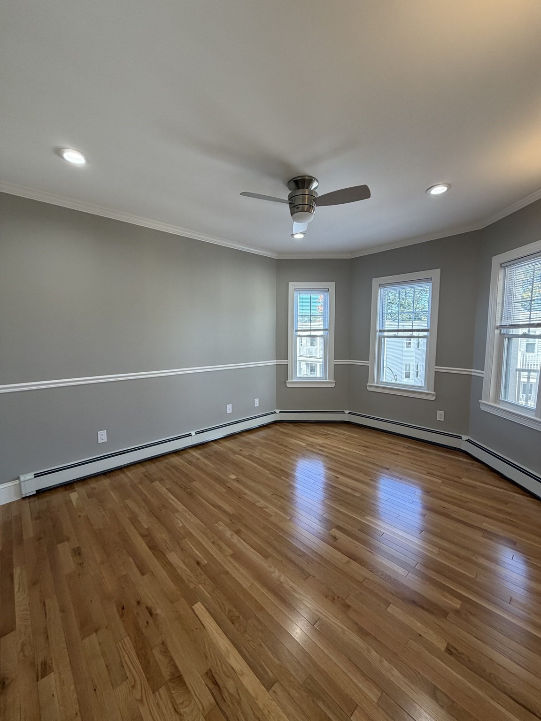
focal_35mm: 14
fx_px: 292
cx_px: 270
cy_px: 360
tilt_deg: -5.0
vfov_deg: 102.1
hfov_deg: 85.7
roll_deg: +0.4
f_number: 2.2
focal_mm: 2.22
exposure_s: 1/120
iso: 200
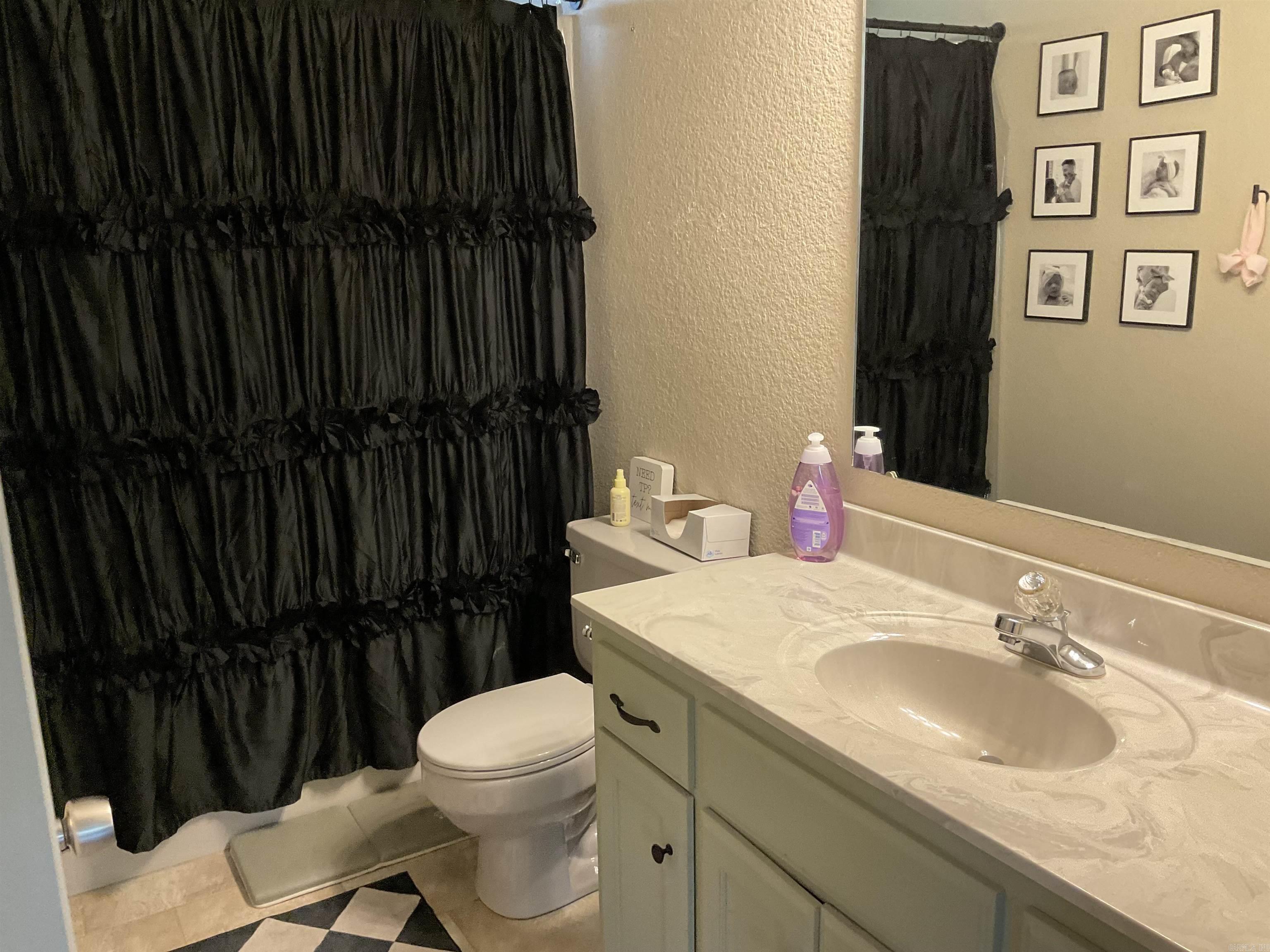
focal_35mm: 29
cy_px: 476
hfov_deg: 61.7
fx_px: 1064
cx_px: 635
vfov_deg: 48.2
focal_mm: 3
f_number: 1.8
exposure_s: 1/60
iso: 160
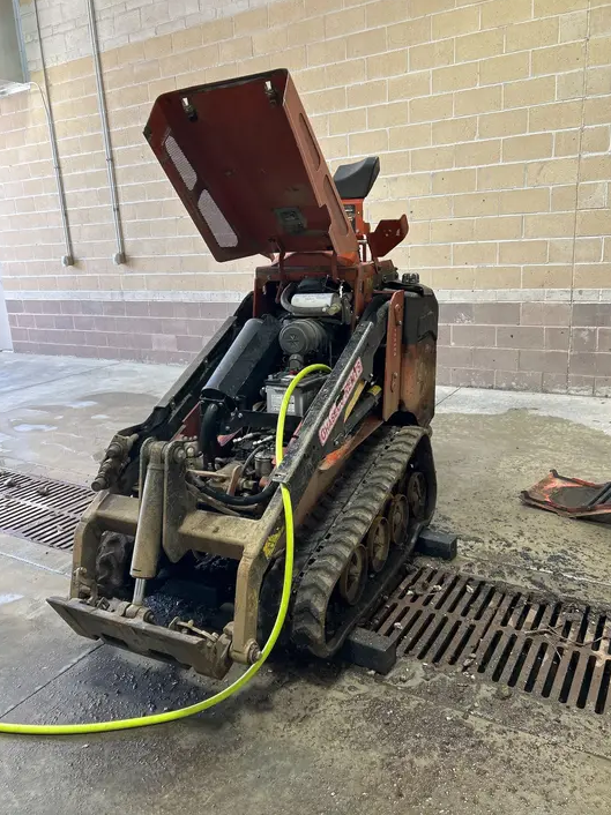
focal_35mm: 27
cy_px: 393
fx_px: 636
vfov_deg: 65.3
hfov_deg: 51.3
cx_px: 303
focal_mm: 5.7
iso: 80
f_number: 1.5
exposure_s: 1/121
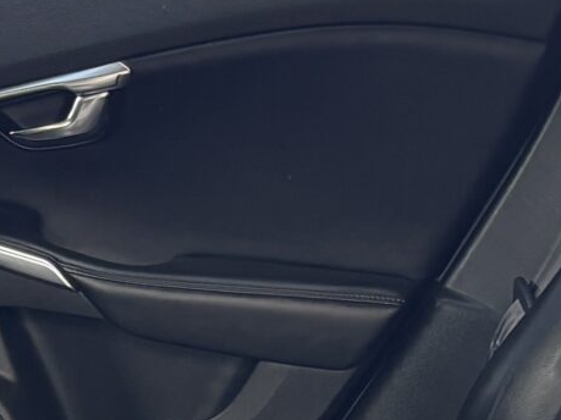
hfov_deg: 13.2
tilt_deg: -14.5
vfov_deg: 9.9
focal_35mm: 145
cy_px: 651
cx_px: -159
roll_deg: +2.2
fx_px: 2349
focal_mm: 5.96
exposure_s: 1/115
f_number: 1.6
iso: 125
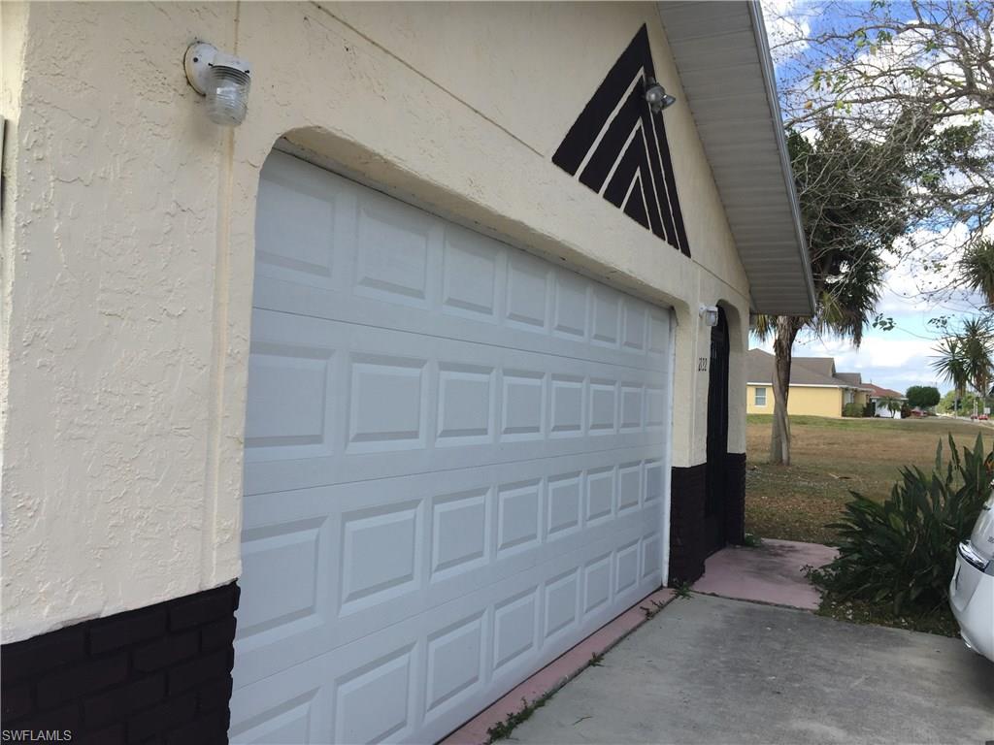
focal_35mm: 29
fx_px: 833
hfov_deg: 61.7
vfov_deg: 48.2
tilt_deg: +1.4
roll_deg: -2.9
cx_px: 497
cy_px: 372
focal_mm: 4.15
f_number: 2.2
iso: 32
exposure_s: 1/682
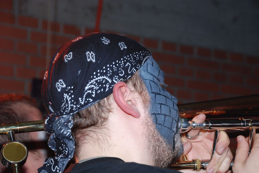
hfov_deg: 19.4
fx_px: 756
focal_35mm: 105
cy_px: 86
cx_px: 130
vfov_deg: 13.1
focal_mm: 70
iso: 200
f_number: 5.6
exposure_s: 1/60
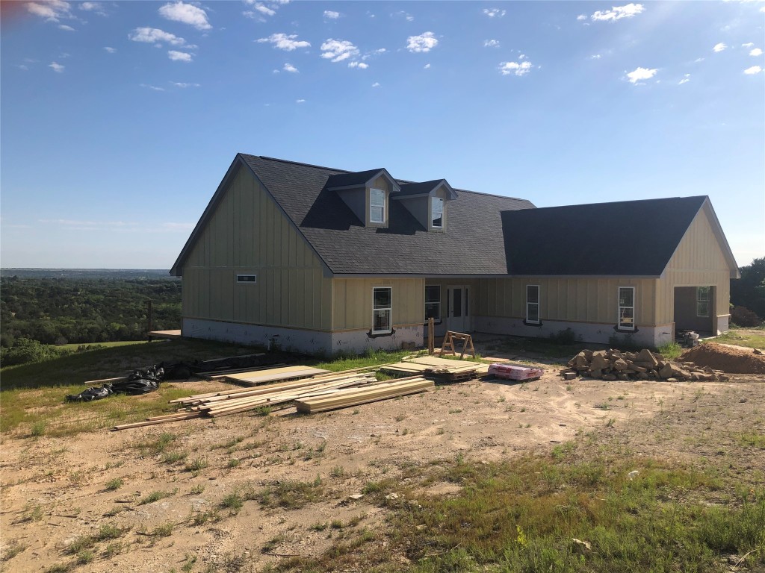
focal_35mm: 28
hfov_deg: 63.4
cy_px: 286
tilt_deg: -1.7
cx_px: 382
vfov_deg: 49.7
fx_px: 619
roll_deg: +0.1
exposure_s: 1/3040
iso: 25
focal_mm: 3.99
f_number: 1.8
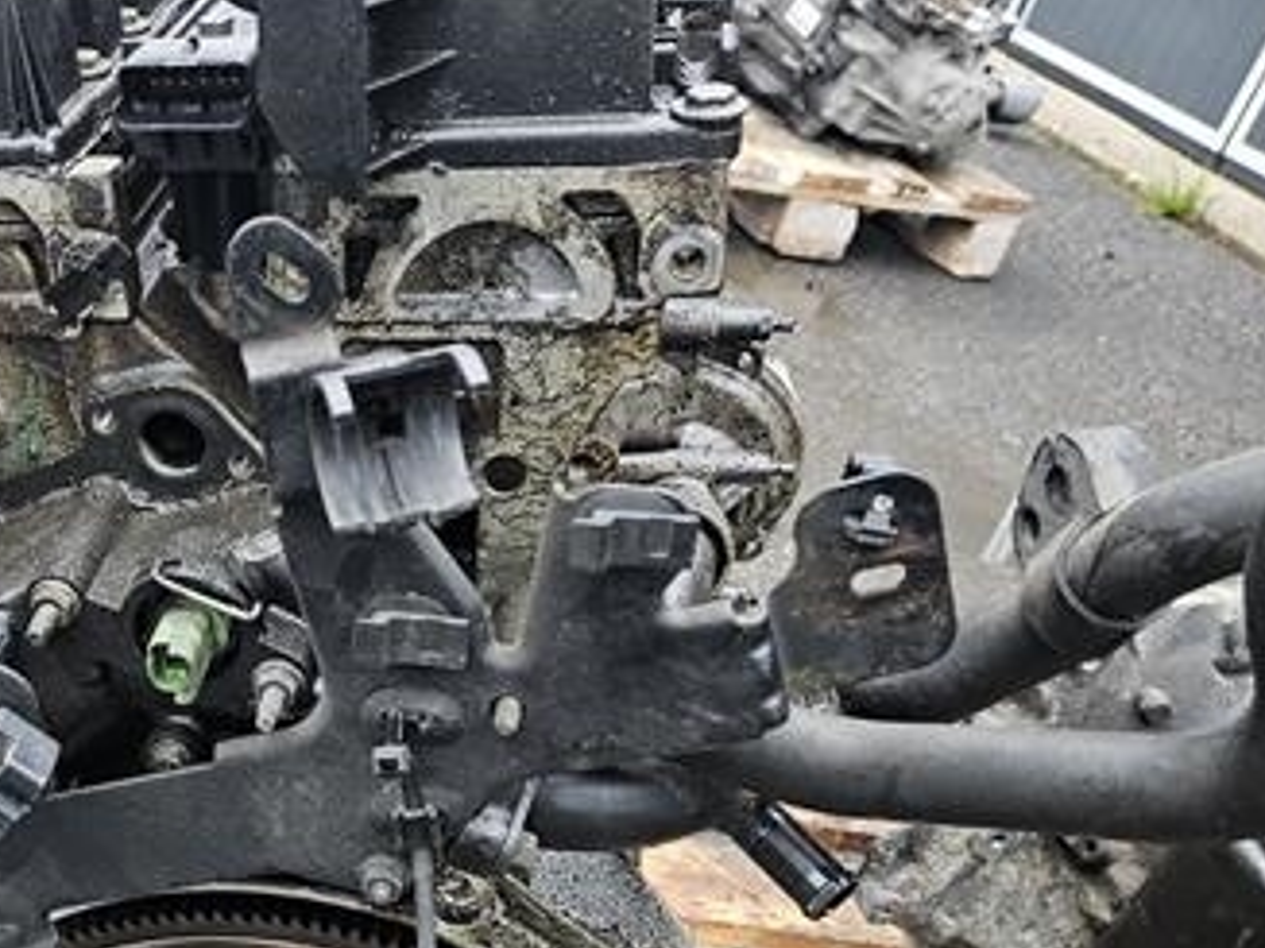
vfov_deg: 30.4
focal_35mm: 45
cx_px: 186
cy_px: 894
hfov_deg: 39.7
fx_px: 1644
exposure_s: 1/100
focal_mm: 5.4
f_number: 1.8
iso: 160
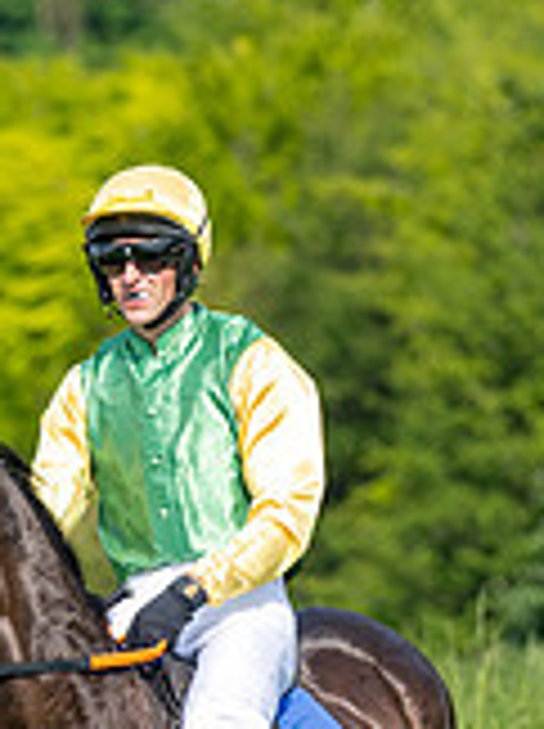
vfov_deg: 1.8
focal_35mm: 1083
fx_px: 22753
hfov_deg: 1.4
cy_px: 748
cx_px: 86
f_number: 5
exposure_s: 1/1000
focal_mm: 200
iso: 200
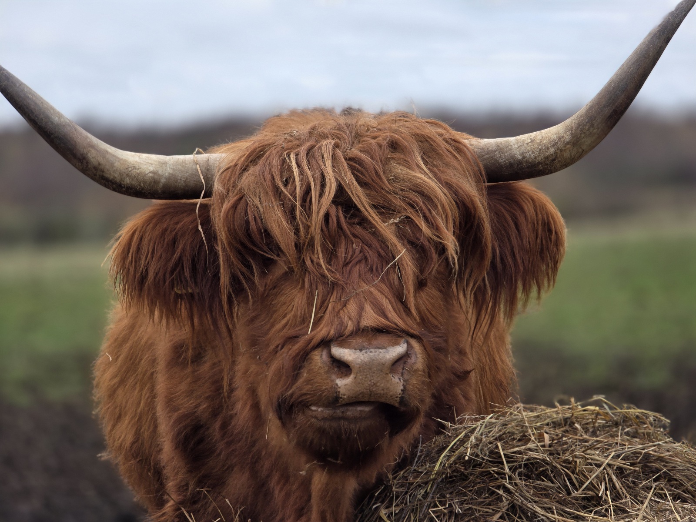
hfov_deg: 17.1
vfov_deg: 12.9
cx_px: 348
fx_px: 2312
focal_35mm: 115
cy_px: 261
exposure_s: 1/50.3
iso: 50
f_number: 3.4
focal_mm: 18.6
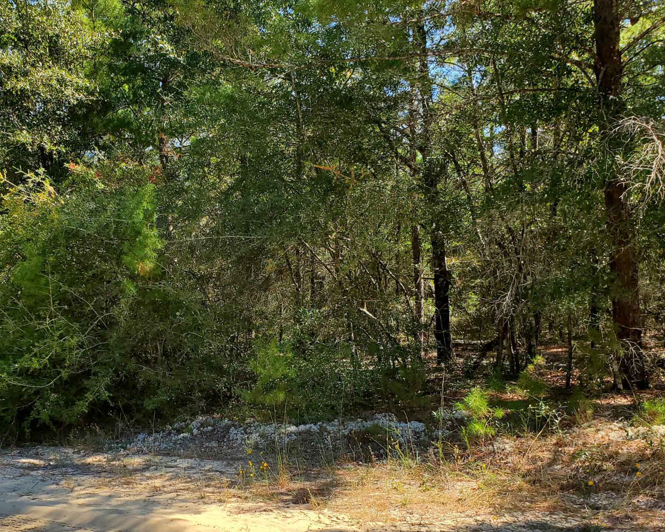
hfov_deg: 43.0
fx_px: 827
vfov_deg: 35.4
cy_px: 347
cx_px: 204
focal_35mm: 42
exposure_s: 1/878
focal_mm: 4.3
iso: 50
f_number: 2.4
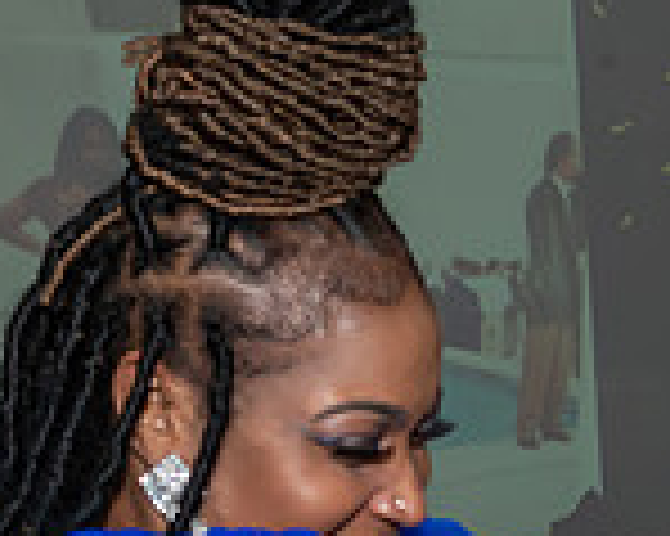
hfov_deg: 10.0
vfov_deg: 8.1
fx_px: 3706
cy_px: 827
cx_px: 1008
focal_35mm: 187
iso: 500
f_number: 6.3
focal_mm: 24
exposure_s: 1/250
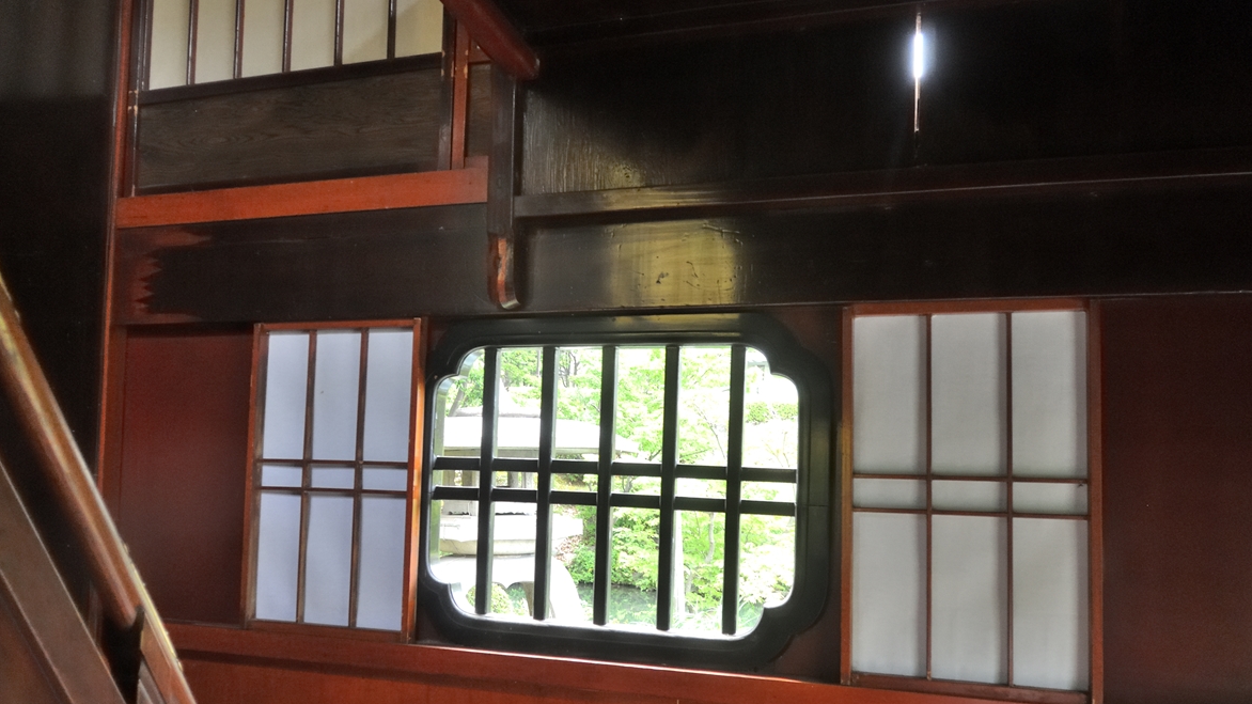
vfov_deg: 40.0
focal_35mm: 29
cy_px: 420
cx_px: 622
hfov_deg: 66.1
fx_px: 963
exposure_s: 1/60
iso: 560
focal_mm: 10
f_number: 4
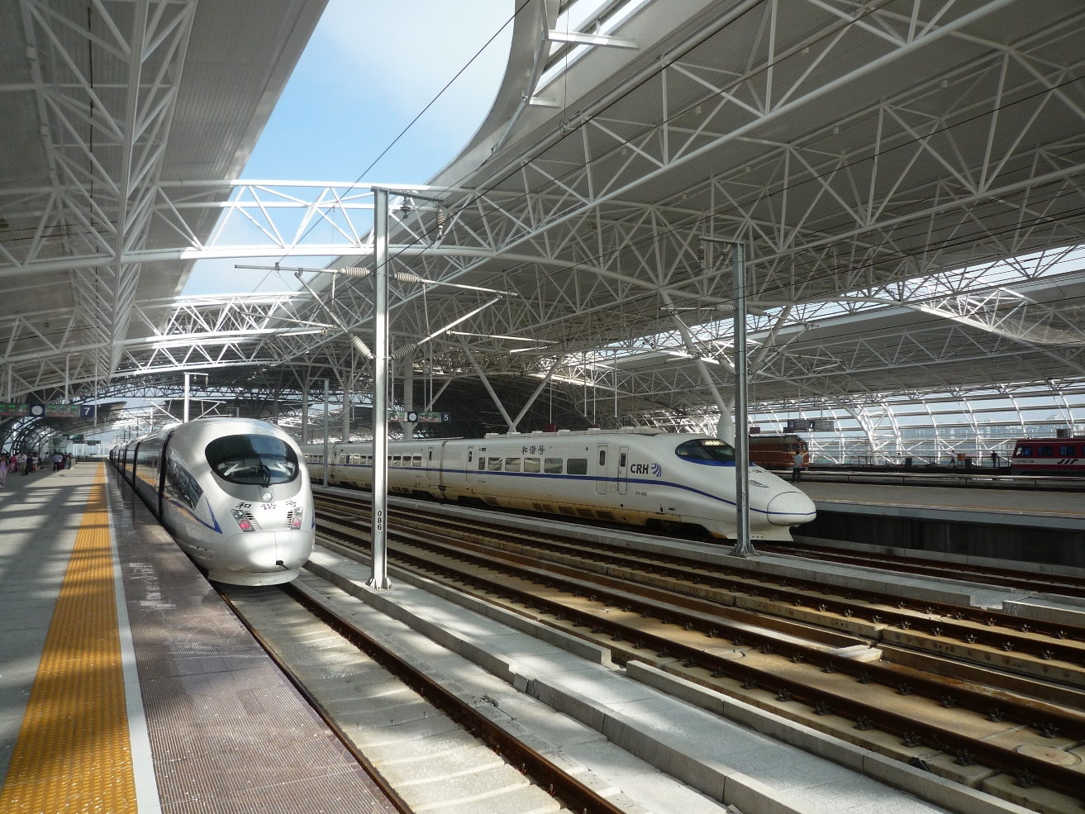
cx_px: 542
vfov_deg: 54.9
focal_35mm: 25
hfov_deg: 69.4
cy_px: 407
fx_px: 784
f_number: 3.5
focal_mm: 4.4
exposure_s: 1/500
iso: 100
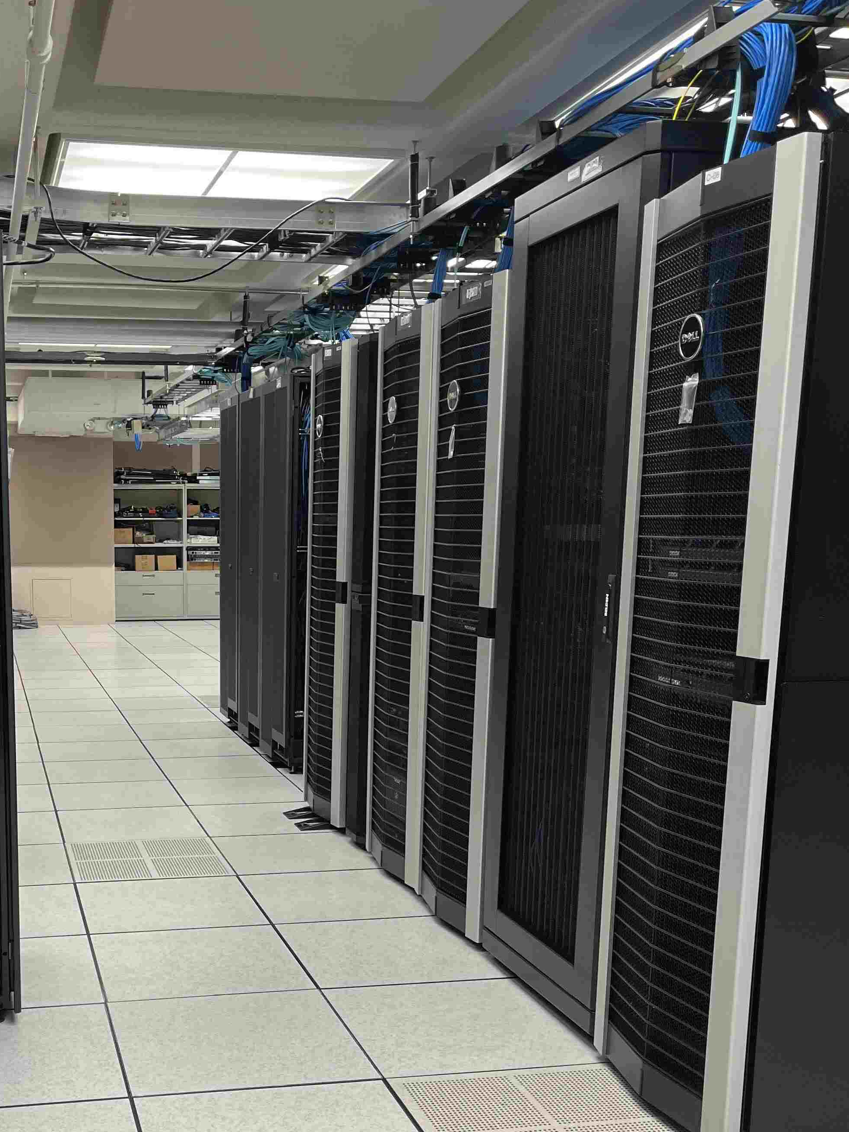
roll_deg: -1.5
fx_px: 1308
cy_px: 766
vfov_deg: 46.0
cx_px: 208
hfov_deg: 35.1
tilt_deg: -9.3
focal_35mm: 40
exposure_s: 1/120
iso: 125
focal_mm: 5.1
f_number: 1.6
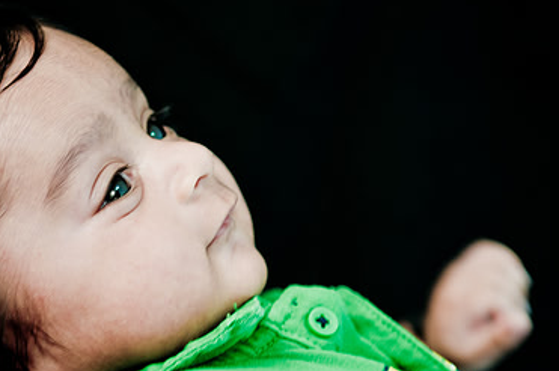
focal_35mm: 164
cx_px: 276
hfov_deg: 12.5
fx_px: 2542
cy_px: 188
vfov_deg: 8.3
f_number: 2.8
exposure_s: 1/25
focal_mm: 70
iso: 100
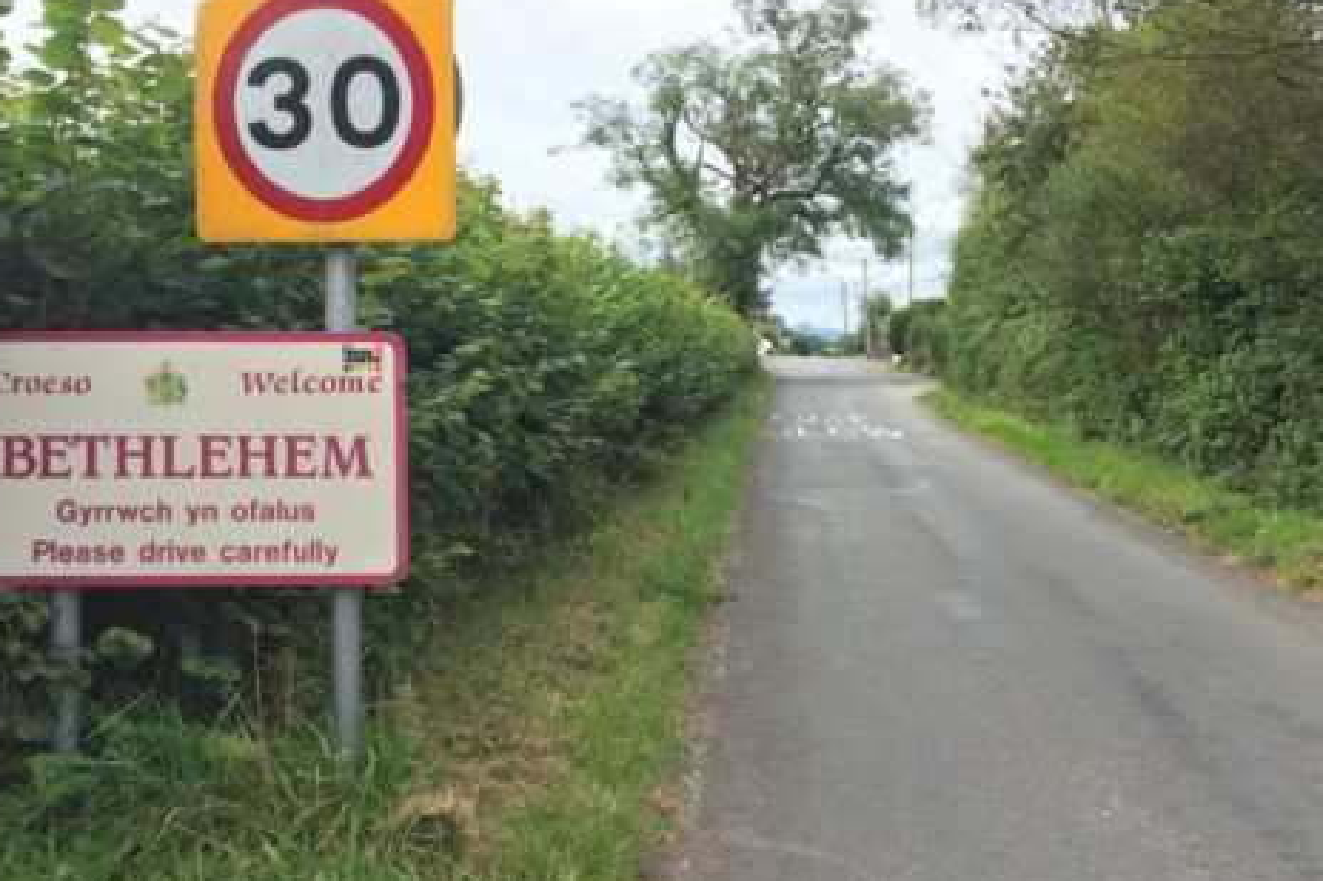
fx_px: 1433
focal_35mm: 39
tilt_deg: -1.2
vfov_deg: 34.1
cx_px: 719
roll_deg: -1.3
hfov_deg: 49.5
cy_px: 376
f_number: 2.2
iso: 32
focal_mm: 4.15
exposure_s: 1/608
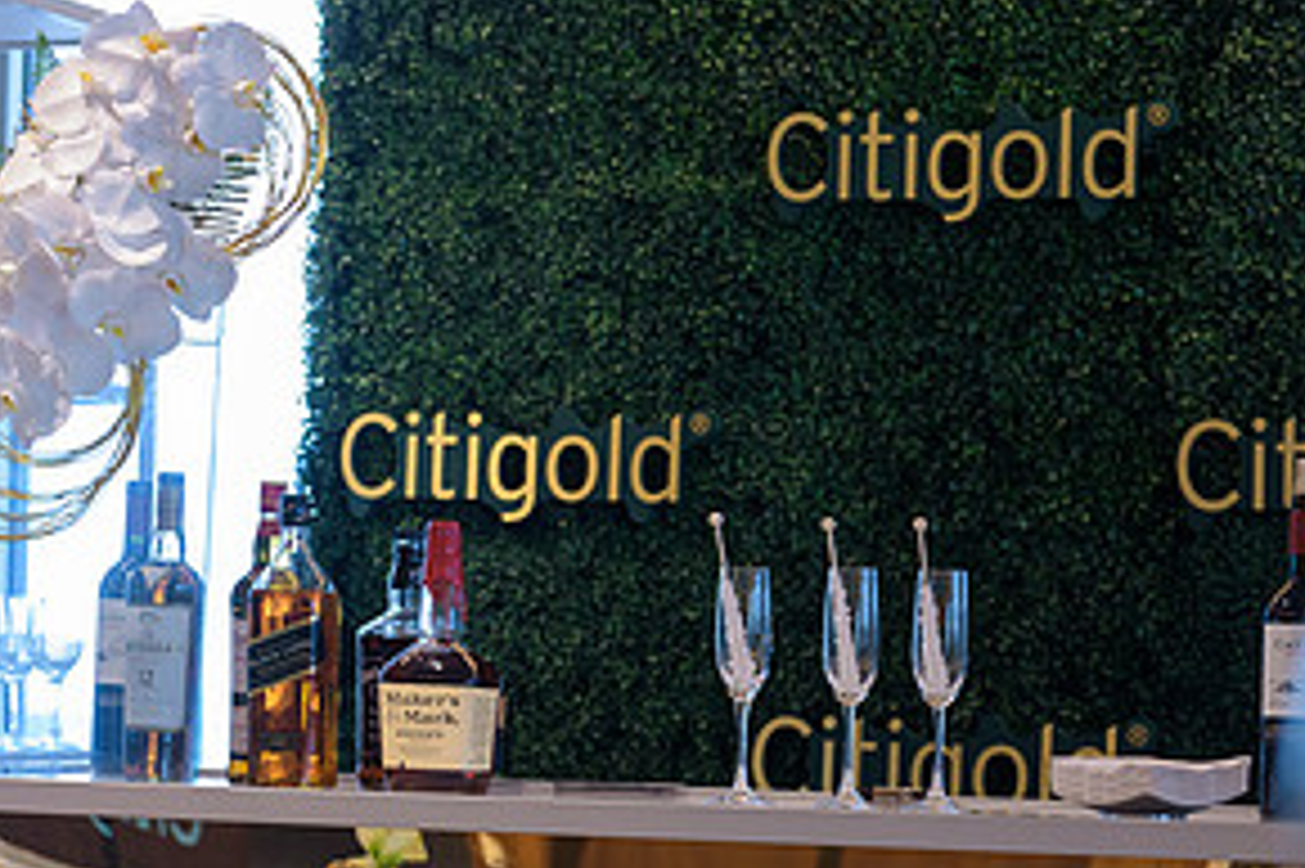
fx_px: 3985
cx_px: 855
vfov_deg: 12.4
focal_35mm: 110
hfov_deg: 18.6
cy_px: 749
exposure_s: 1/125
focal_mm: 55
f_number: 3.2
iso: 1250
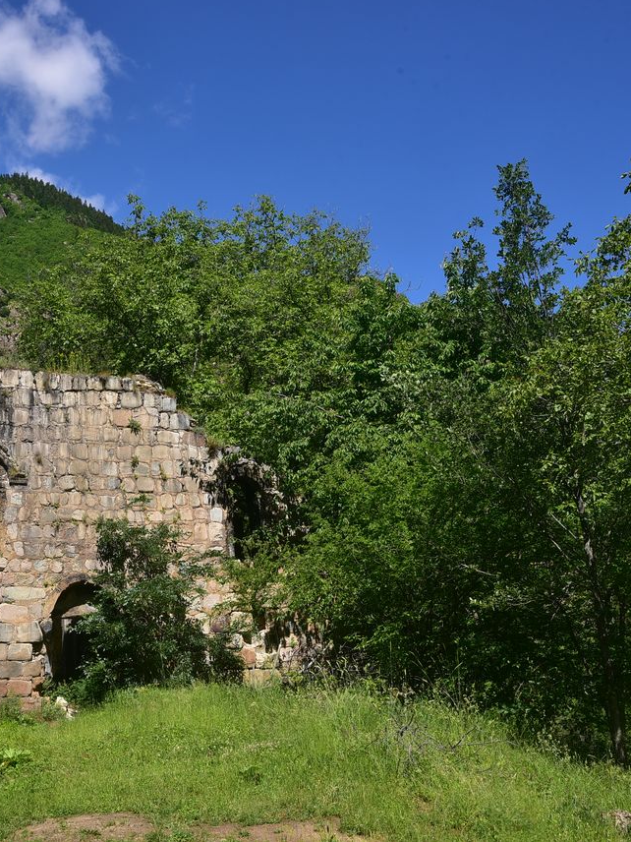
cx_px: 296
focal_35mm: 73
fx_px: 1774
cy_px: 417
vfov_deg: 26.7
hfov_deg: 20.2
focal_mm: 50
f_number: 14
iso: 160
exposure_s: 1/160
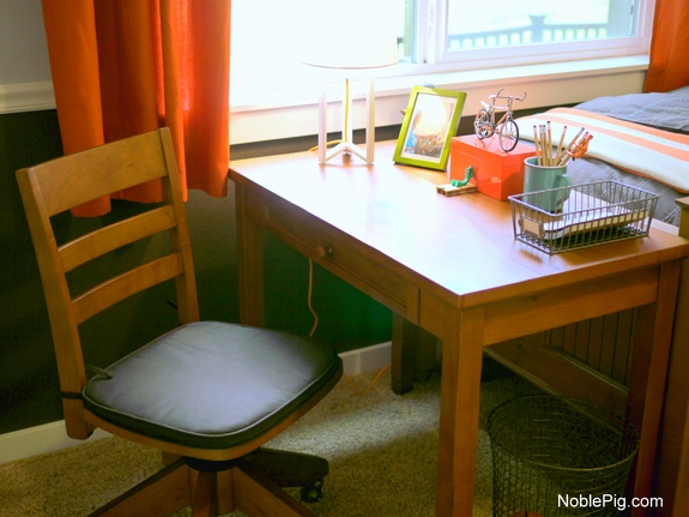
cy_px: 258
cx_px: 344
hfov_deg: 38.2
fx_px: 995
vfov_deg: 29.1
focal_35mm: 50
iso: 160
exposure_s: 1/160
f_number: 1.6
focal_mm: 25
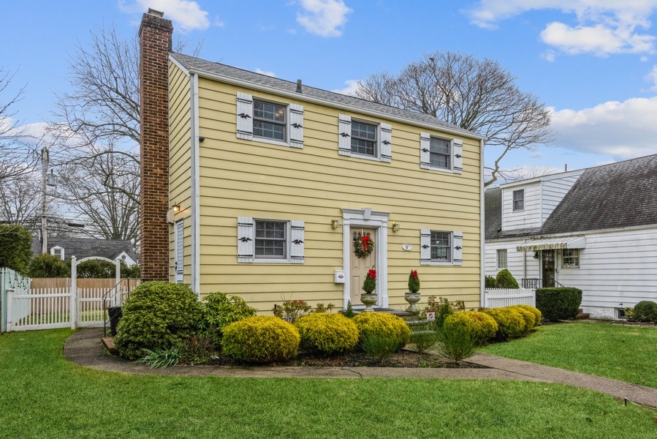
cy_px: 220
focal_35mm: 24
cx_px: 328
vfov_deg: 53.2
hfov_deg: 73.7
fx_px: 438
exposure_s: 1/500
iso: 500
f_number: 11
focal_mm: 24
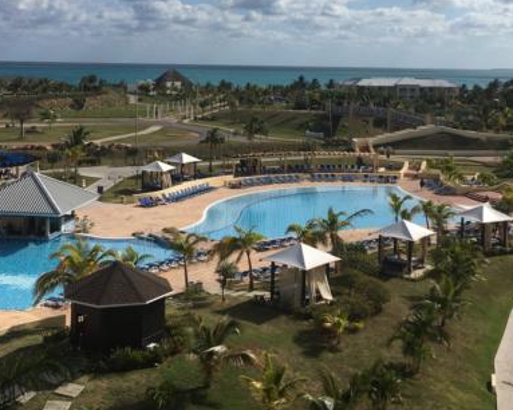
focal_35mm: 51
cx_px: 275
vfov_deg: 29.2
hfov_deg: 36.7
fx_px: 774
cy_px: 105
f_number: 2.2
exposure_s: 1/3497
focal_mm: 4.15
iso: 25
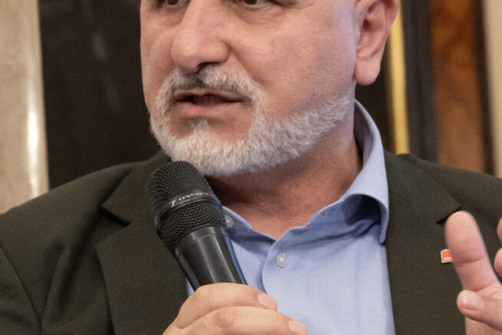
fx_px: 4994
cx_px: 264
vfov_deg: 3.8
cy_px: 150
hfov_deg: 5.8
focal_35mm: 358
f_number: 7.1
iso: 2000
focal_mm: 102
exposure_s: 1/50
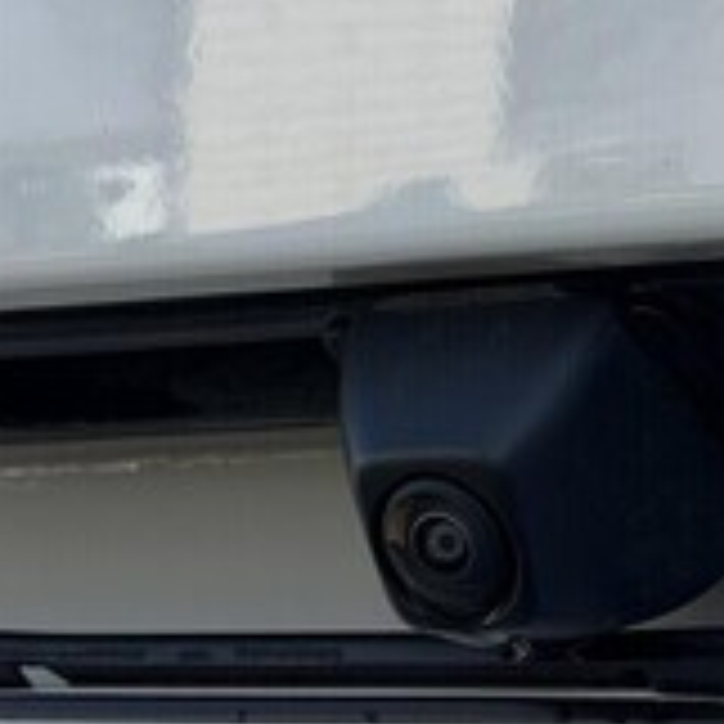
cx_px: 567
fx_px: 3431
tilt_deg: +4.6
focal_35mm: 145
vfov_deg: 12.0
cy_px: 632
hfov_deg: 12.0
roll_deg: -4.6
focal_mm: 6.76
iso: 64
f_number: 1.78
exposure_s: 1/1149
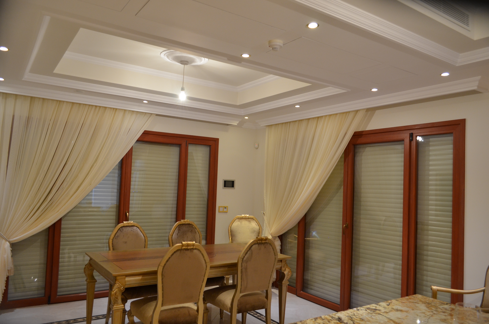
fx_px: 366
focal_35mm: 27
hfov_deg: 67.5
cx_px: 244
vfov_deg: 47.7
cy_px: 162
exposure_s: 1/25
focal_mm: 18
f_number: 4.5
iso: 640
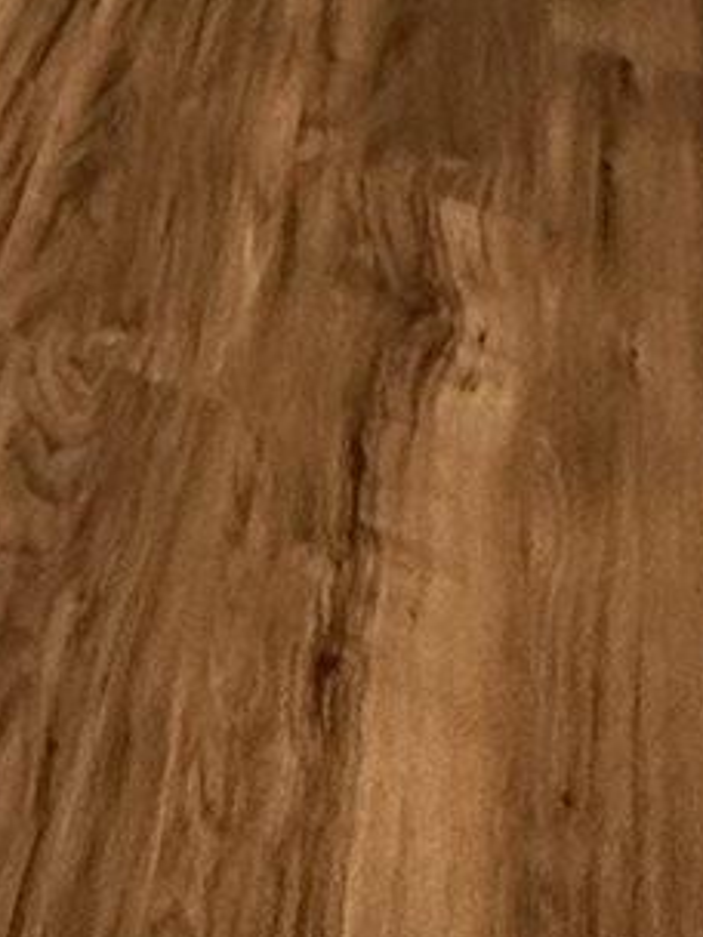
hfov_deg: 11.5
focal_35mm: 106
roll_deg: -1.1
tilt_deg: -6.6
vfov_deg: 13.9
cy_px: -1211
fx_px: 2870
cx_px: -977
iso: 320
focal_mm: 2.22
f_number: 2.2
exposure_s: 1/60
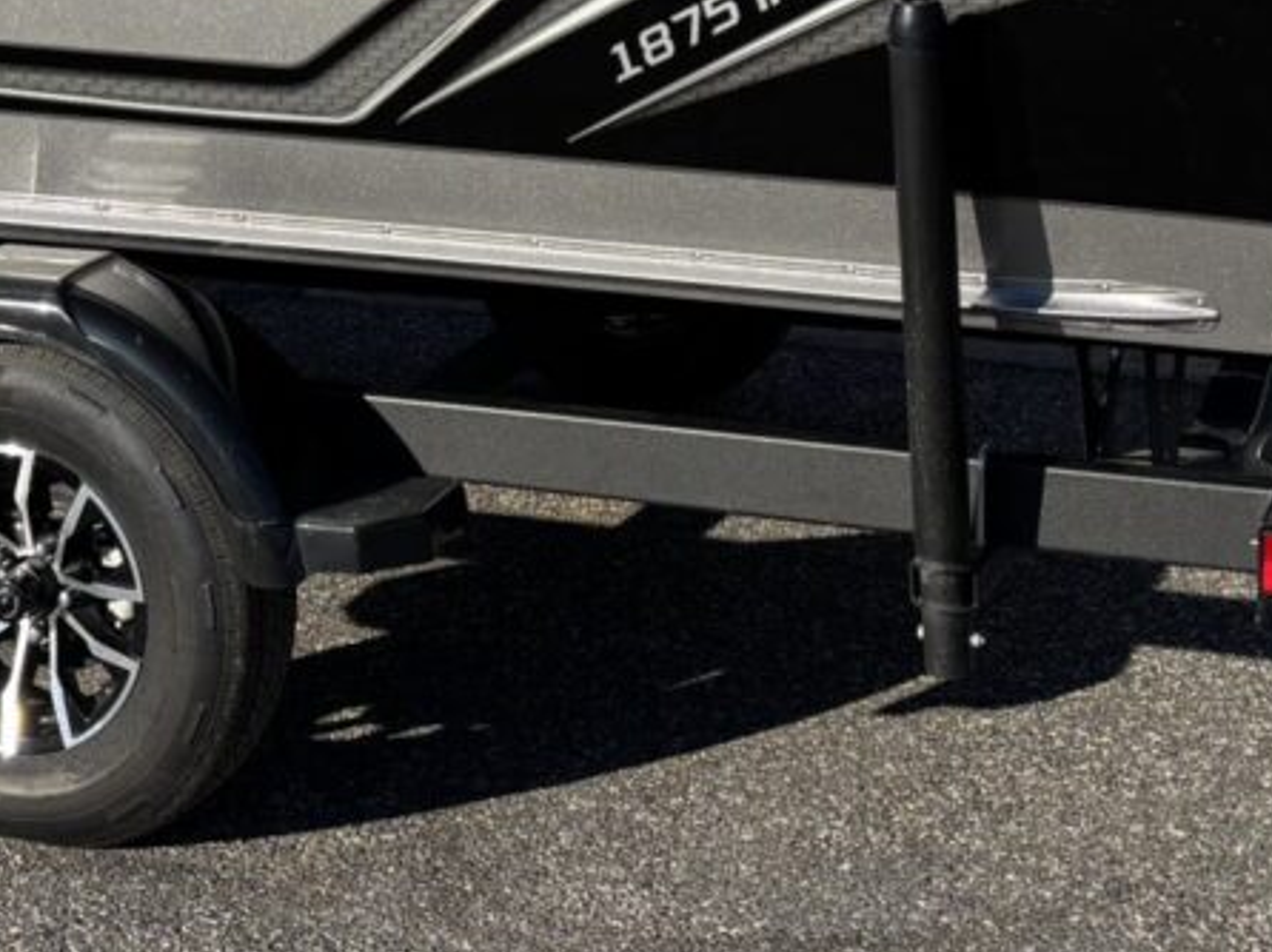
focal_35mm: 84
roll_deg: +0.2
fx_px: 3085
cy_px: -180
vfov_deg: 16.8
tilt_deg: -2.1
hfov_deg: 23.1
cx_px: 308
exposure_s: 1/2933
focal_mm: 5.96
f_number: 1.6
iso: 50
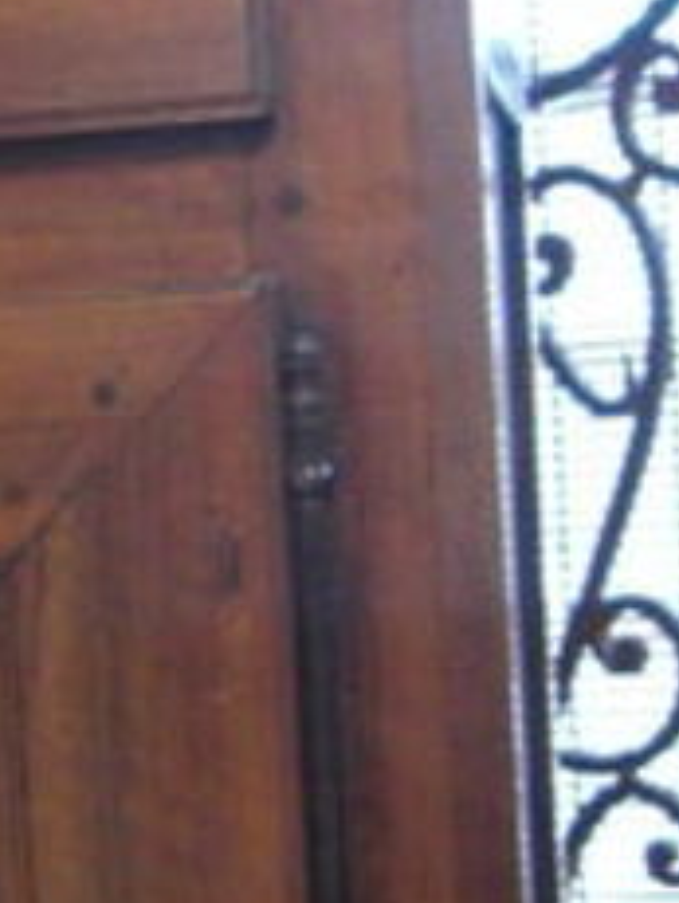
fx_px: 4229
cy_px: 520
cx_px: -498
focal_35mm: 162
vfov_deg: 12.2
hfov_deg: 8.8
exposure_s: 1/13
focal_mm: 4.9
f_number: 2.6
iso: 200
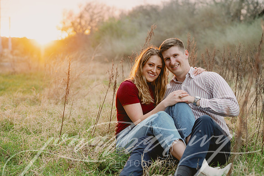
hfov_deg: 39.6
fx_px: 366
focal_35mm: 50
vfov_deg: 27.0
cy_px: 88
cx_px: 132
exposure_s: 1/640
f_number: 2.8
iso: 800
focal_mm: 50
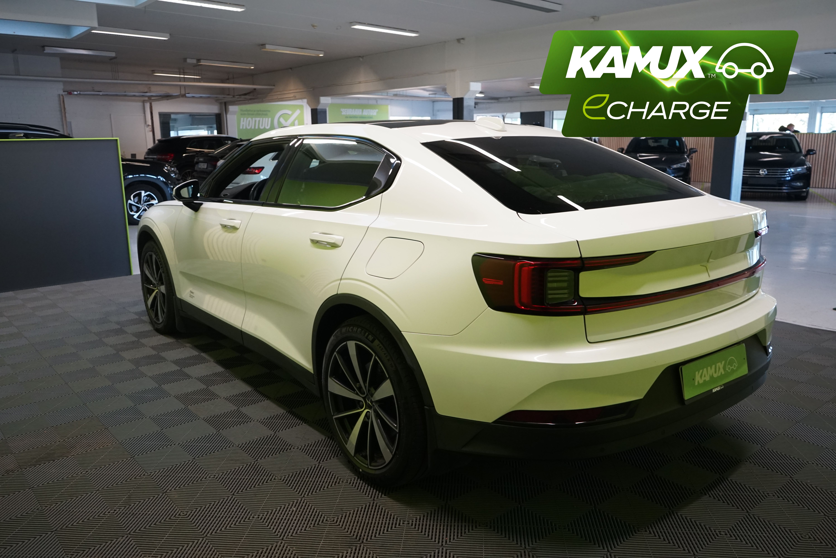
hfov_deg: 65.5
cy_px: 279
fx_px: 650
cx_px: 418
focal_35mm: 28
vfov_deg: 46.4
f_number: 7.1
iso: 1600
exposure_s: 1/30
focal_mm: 28
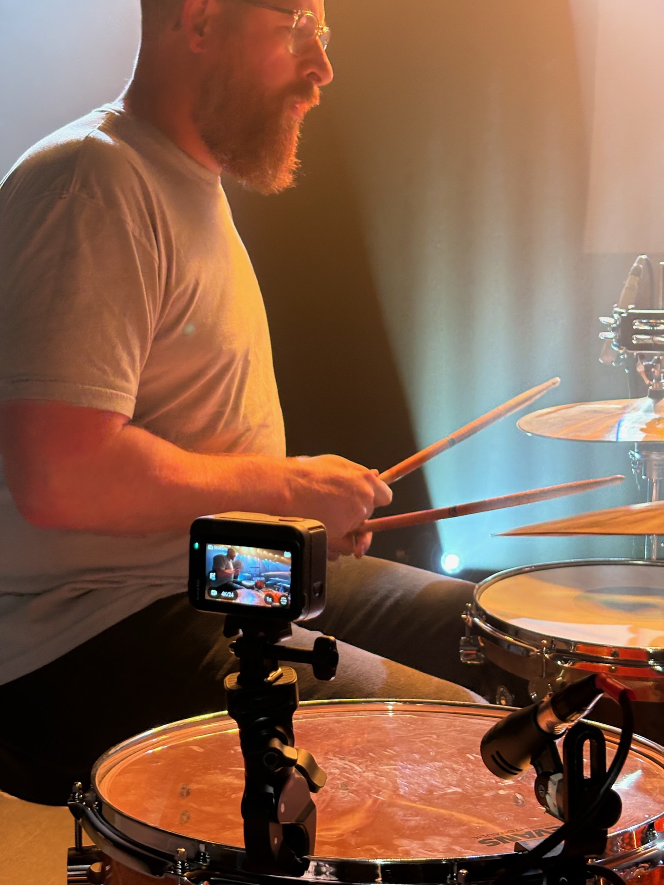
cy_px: 442
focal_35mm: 52
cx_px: 332
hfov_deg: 28.0
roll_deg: -2.6
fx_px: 1330
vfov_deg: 36.8
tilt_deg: -7.0
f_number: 1.6
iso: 100
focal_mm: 5.96
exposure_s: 1/80
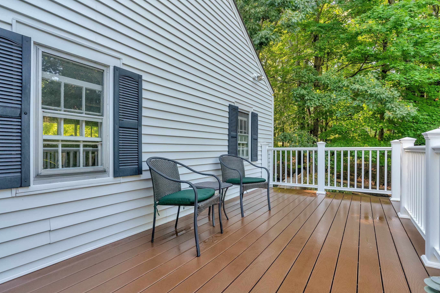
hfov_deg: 90.0
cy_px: 149
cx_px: 212
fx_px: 220
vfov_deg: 67.4
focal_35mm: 18
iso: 800
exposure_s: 1/250
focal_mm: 16
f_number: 8
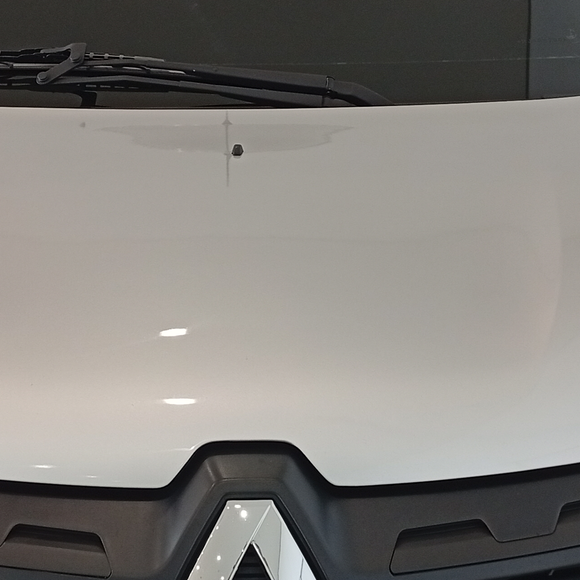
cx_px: 257
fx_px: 1441
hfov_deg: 22.8
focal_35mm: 76
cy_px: 362
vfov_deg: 22.7
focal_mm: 3.98
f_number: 1.8
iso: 184
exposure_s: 1/60
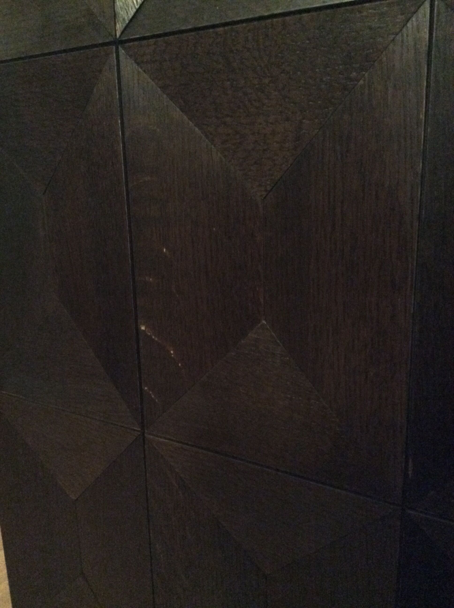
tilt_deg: -14.6
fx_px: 561
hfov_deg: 44.1
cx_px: 227
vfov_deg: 56.9
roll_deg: +0.9
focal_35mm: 32
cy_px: 304
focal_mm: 3.3
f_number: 2.4
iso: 800
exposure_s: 1/17
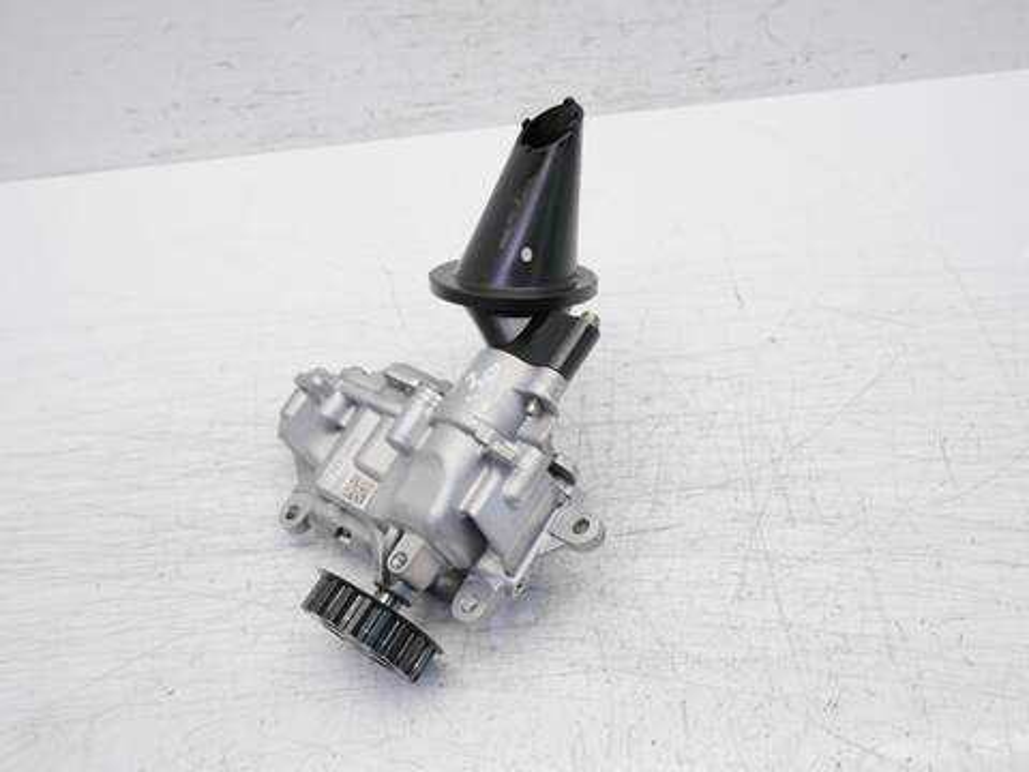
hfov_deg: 56.8
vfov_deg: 44.2
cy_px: 386
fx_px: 951
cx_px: 514
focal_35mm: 32
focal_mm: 16
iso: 200
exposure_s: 1/100
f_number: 4
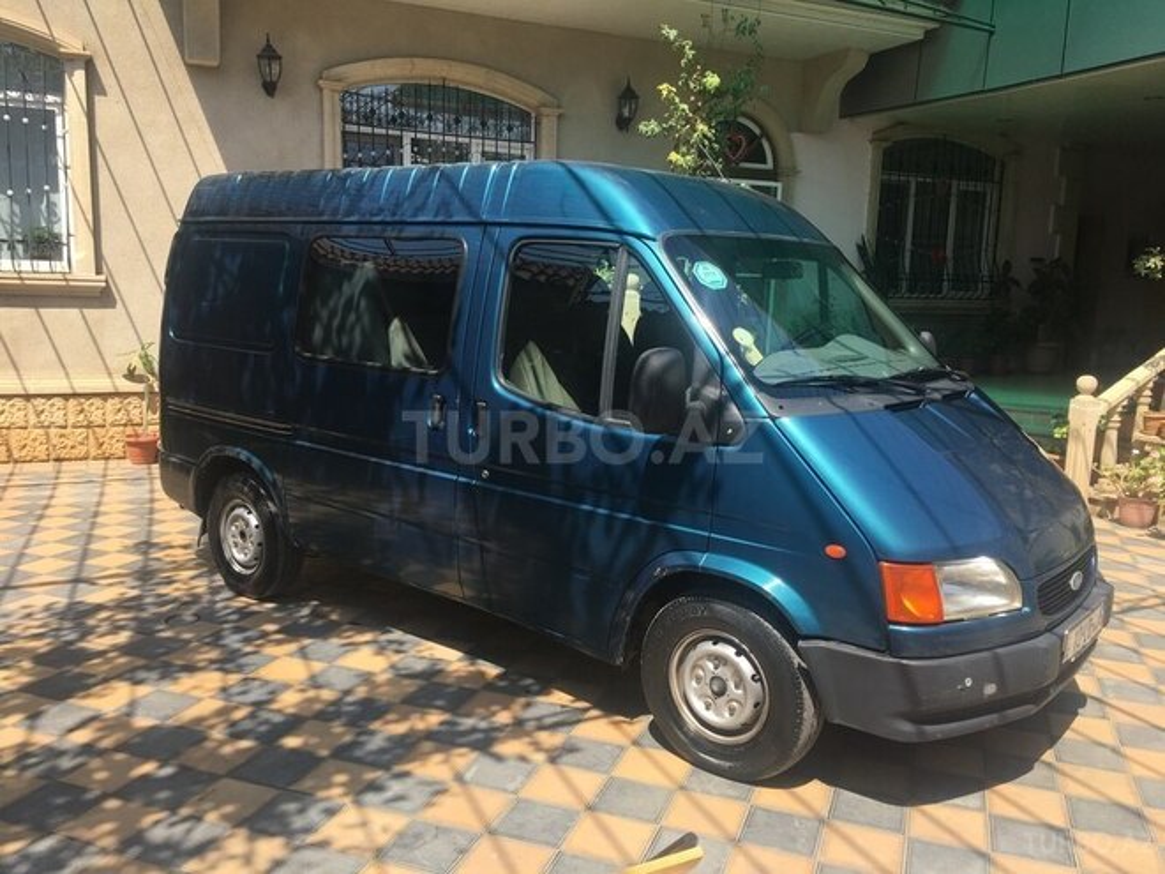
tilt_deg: -9.6
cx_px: 582
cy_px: 437
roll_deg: -1.5
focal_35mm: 29
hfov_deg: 61.7
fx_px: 976
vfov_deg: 48.2
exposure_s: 1/864
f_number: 2.2
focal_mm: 4.15
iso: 25
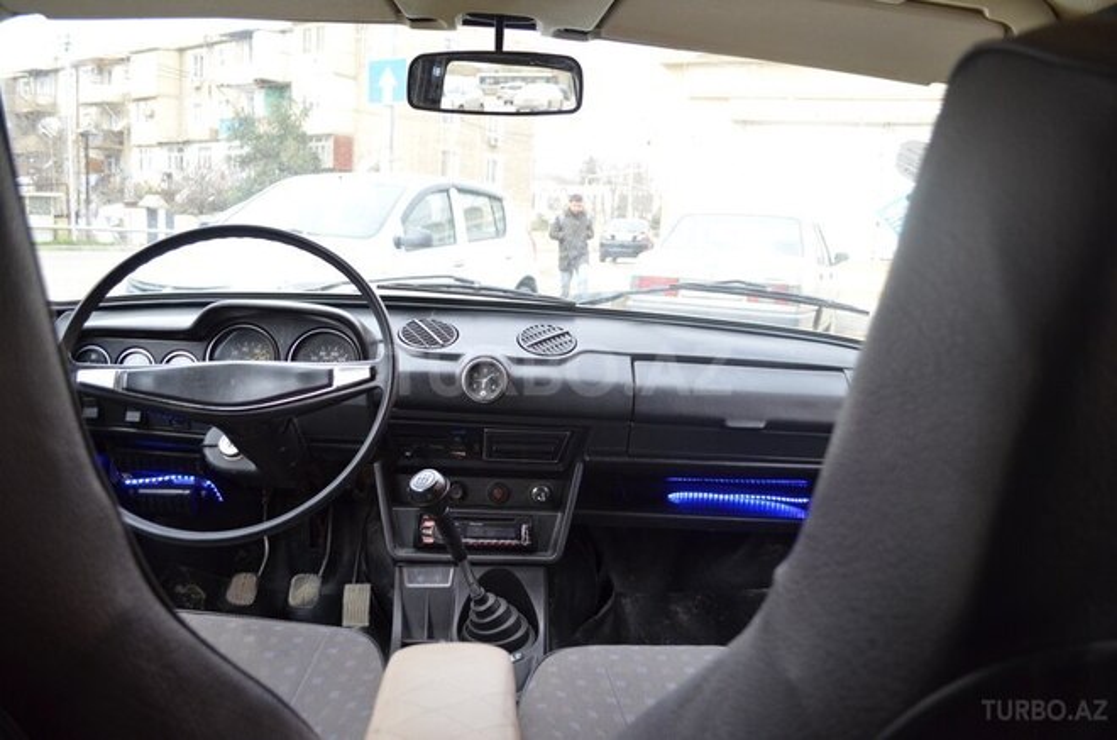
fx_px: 836
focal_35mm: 27
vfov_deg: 47.7
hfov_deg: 67.5
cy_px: 370
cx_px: 558
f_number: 3.5
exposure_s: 1/1000
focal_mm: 18
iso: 800
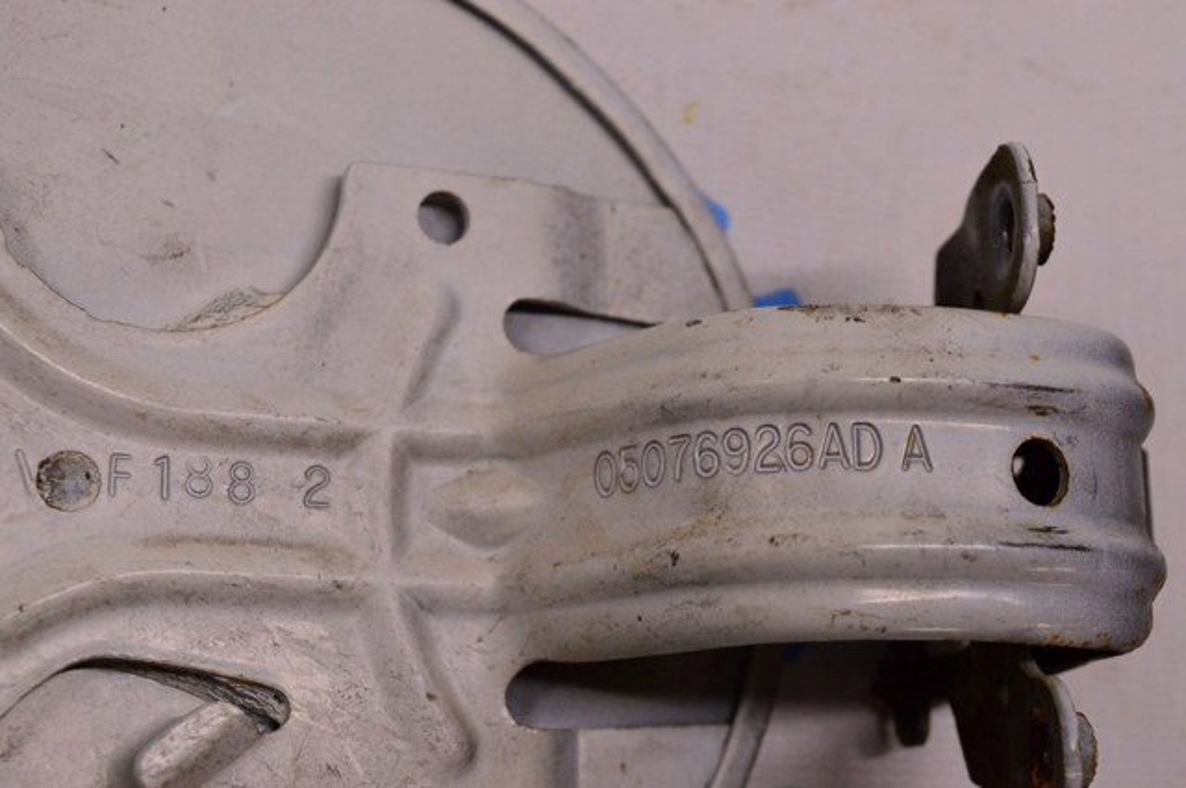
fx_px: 2221
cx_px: 593
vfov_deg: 20.1
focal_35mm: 68
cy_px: 394
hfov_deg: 29.9
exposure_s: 1/200
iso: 1600
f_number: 8
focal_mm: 45
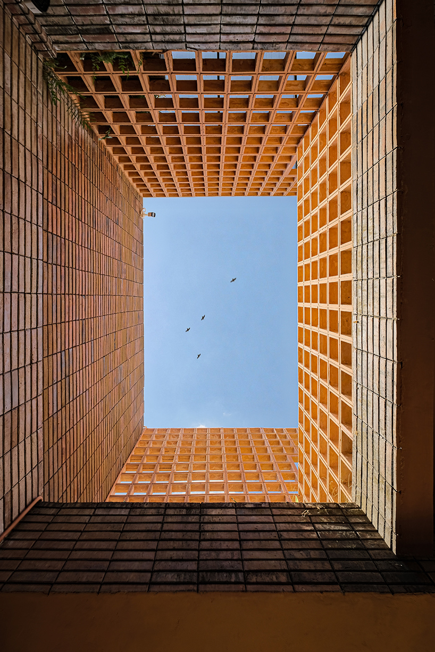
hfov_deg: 77.3
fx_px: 272
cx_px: 218
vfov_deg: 100.4
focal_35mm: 15
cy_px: 326
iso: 250
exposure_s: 1/500
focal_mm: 10
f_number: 4
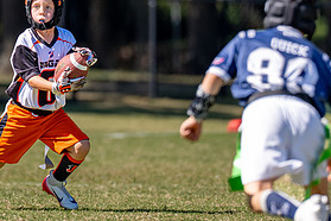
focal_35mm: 710
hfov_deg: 2.9
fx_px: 6528
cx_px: 62
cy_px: 30
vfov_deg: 1.9
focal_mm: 200
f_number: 2.8
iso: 160
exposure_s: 1/2500
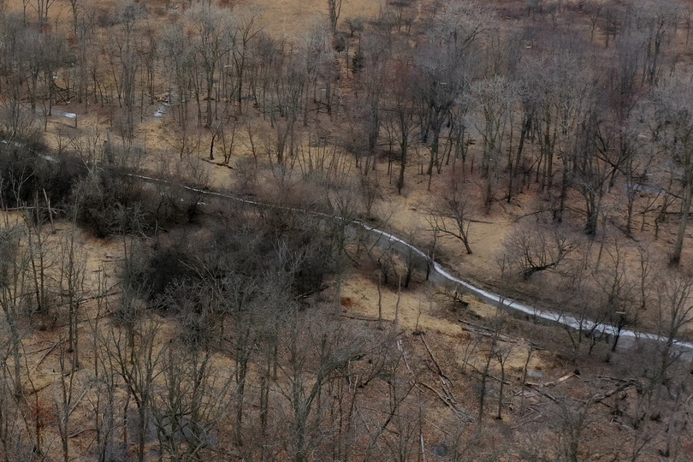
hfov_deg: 34.2
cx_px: 110
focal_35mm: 56
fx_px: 1078
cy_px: 72
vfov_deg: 23.7
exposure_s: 1/200
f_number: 4.5
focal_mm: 10.26
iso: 100
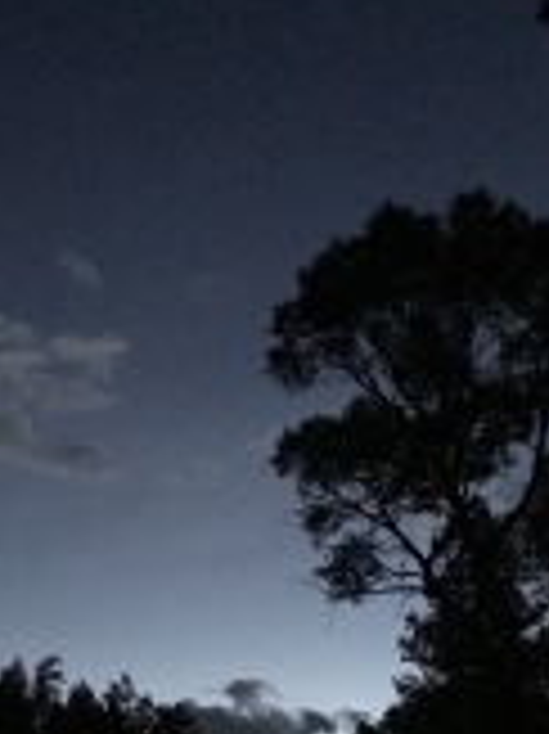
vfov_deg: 28.1
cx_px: 180
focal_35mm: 63
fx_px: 1334
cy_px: 802
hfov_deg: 23.1
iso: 640
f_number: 1.8
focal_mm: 3.99
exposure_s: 1/4
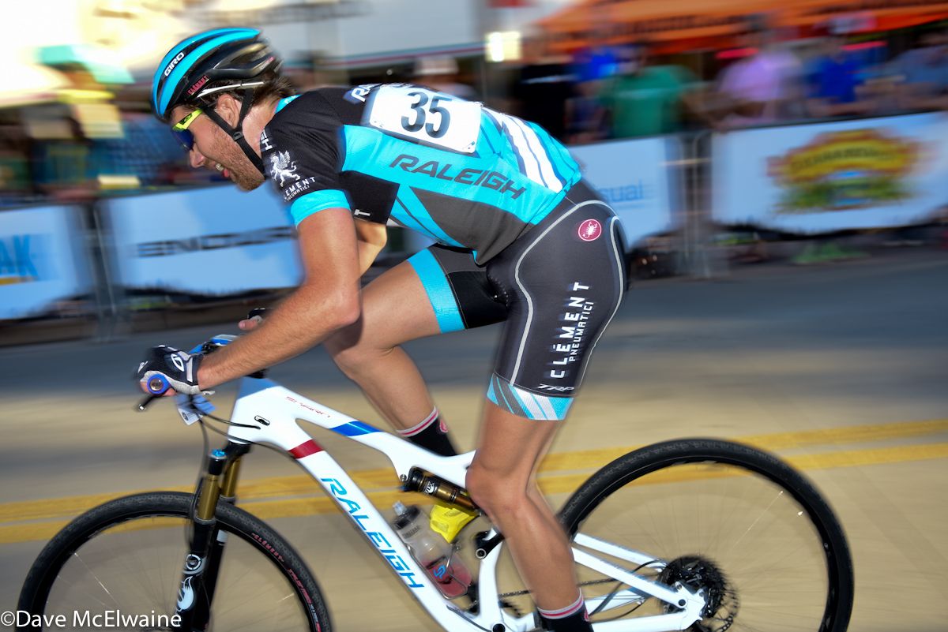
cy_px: 316
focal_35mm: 32
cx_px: 474
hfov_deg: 58.7
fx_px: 843
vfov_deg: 41.1
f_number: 3.5
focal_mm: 32
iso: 100
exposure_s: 1/125
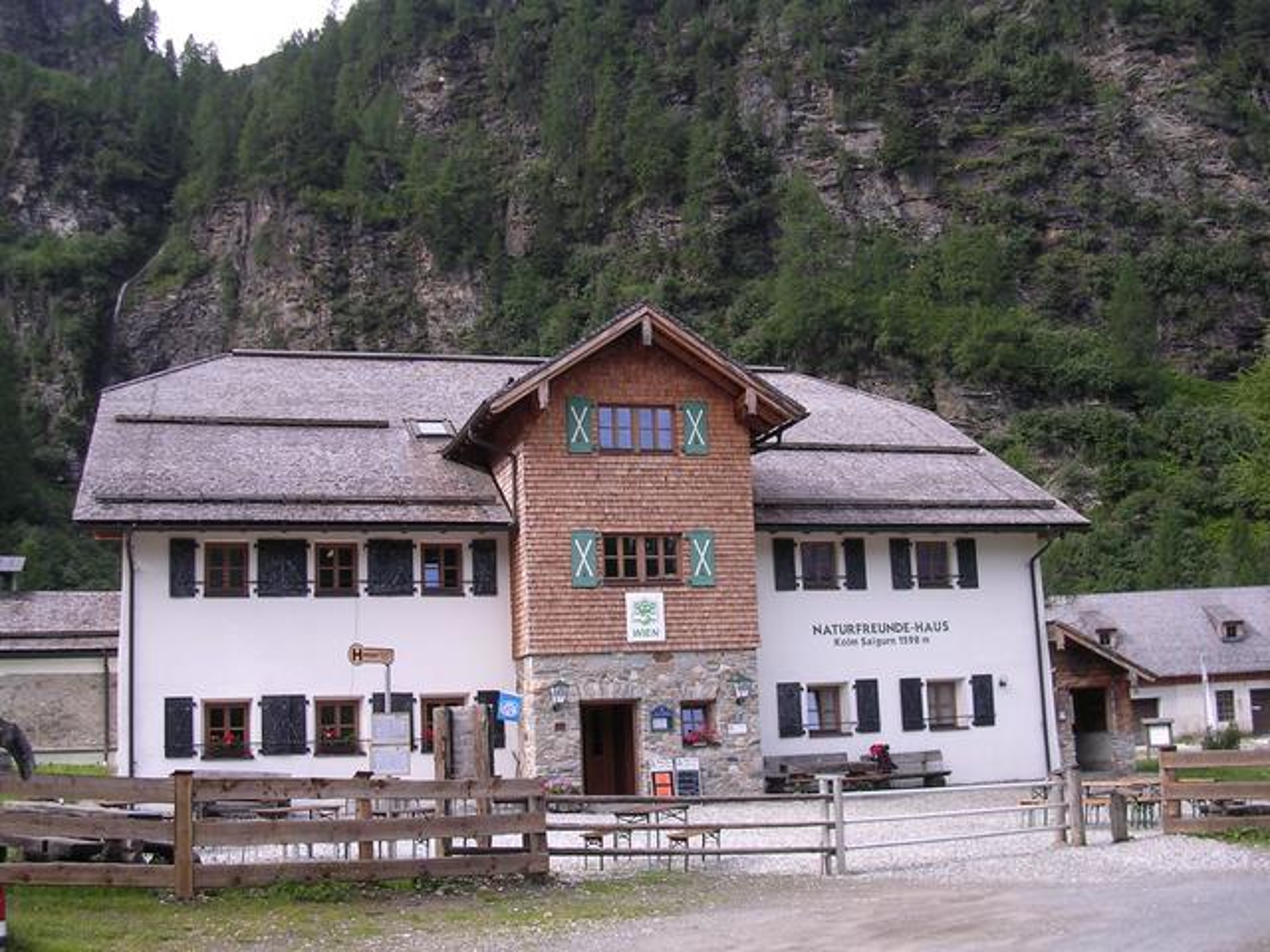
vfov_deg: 37.7
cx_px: 635
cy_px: 476
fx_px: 1394
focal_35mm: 38
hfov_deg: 49.0
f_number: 2.8
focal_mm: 5.8
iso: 100
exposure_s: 1/316
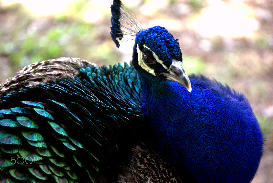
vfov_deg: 6.1
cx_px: 136
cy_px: 92
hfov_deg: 9.1
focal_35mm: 225
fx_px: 1709
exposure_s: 1/80
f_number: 5.3
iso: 1600
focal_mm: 150
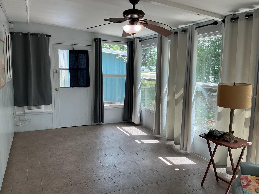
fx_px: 217
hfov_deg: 61.7
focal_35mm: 29
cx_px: 130
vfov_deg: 48.2
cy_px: 97
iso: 20
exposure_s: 1/120
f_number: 1.8
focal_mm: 3
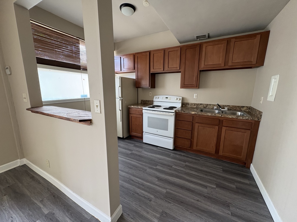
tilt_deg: -10.0
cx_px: 148
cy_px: 111
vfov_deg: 85.7
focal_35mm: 14
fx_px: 120
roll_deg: -0.7
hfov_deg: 102.1
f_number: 2.2
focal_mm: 2.22
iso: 250
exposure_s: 1/72
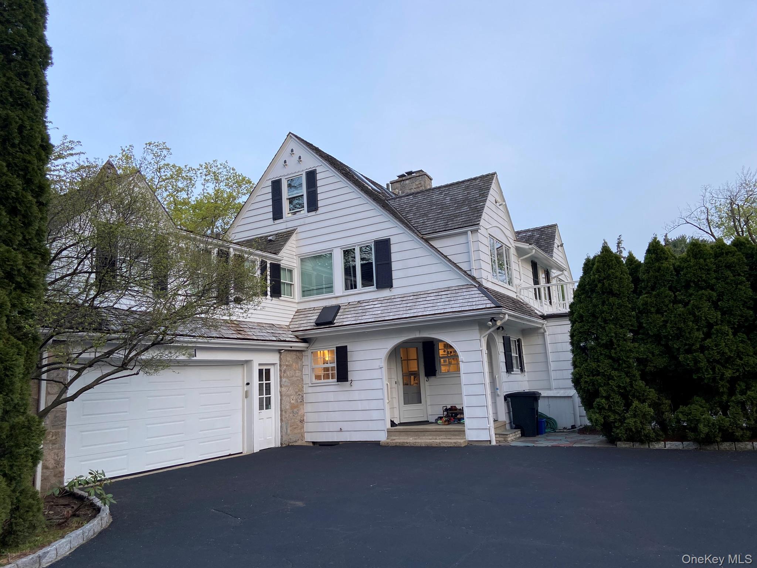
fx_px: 569
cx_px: 378
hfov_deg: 67.3
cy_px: 284
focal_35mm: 26
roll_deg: +3.6
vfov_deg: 53.1
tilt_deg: +9.6
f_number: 1.8
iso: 64
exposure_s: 1/122
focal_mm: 4.25
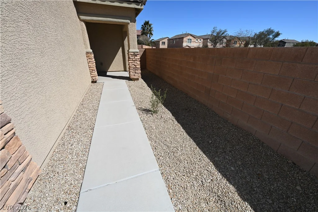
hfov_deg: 104.2
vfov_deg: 81.2
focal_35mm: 14
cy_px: 106
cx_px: 159
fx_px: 124
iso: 100
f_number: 8
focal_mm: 14
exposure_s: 1/200
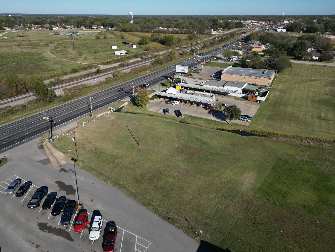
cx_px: 168
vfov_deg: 56.8
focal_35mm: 24
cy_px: 126
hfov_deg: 71.6
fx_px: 232
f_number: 1.7
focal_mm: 6.72
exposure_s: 1/3000
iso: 100
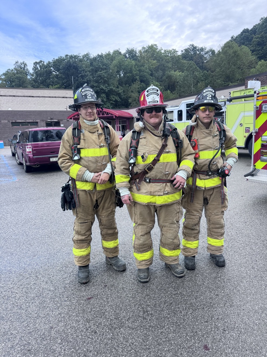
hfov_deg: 56.8
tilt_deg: -10.7
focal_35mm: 24
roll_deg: +3.0
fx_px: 247
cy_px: 178
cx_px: 134
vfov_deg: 71.6
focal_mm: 6.76
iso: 80
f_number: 1.78
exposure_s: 1/792
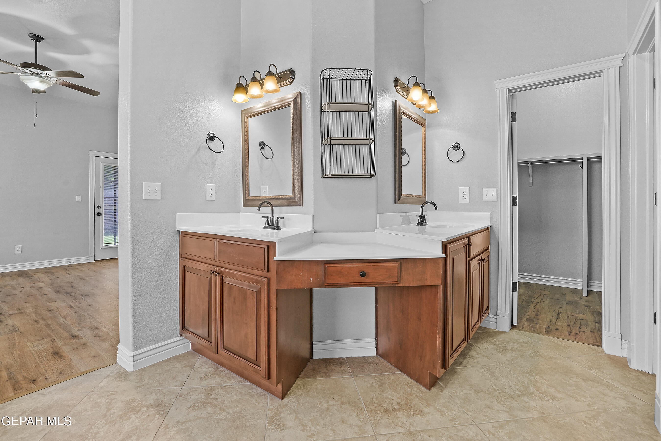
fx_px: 294
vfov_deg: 73.7
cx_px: 330
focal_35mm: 16
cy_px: 220
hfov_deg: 96.7
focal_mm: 16
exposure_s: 1/2
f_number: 8
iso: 1000
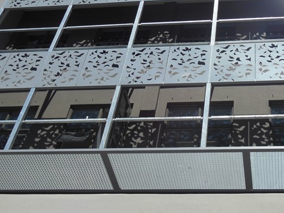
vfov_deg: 22.3
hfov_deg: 29.2
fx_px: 542
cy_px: 102
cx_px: 190
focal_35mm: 66
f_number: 8.2
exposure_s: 1/640
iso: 125
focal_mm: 6.9
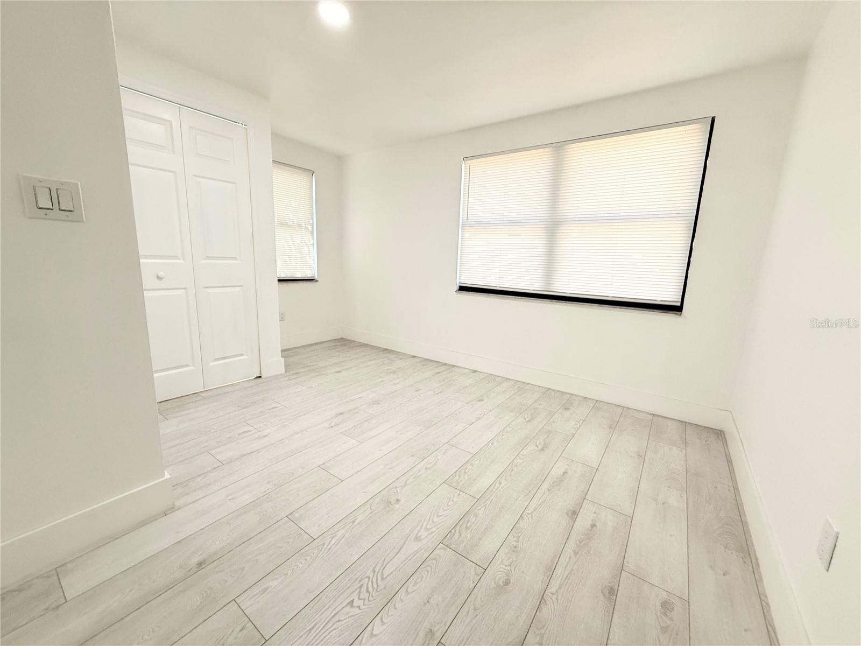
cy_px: 323
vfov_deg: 85.7
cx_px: 430
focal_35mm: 14
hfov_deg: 102.1
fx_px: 348
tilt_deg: -9.4
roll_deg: -2.1
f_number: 2.2
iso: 320
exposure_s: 1/120
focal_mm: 2.22
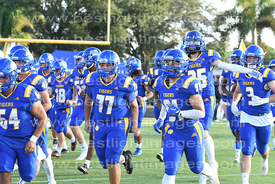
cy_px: 92
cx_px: 138
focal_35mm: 129
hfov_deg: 15.9
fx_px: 986
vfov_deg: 10.6
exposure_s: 1/500
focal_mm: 86
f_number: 5.6
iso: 500
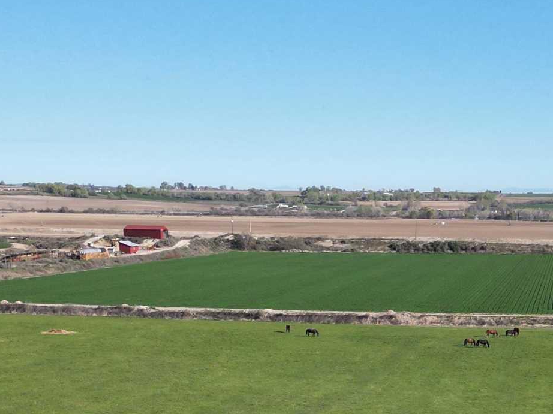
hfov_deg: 24.3
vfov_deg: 17.2
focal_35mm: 80
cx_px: 372
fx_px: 1278
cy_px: 558
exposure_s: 1/2500
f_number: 1.7
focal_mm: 6.72
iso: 100
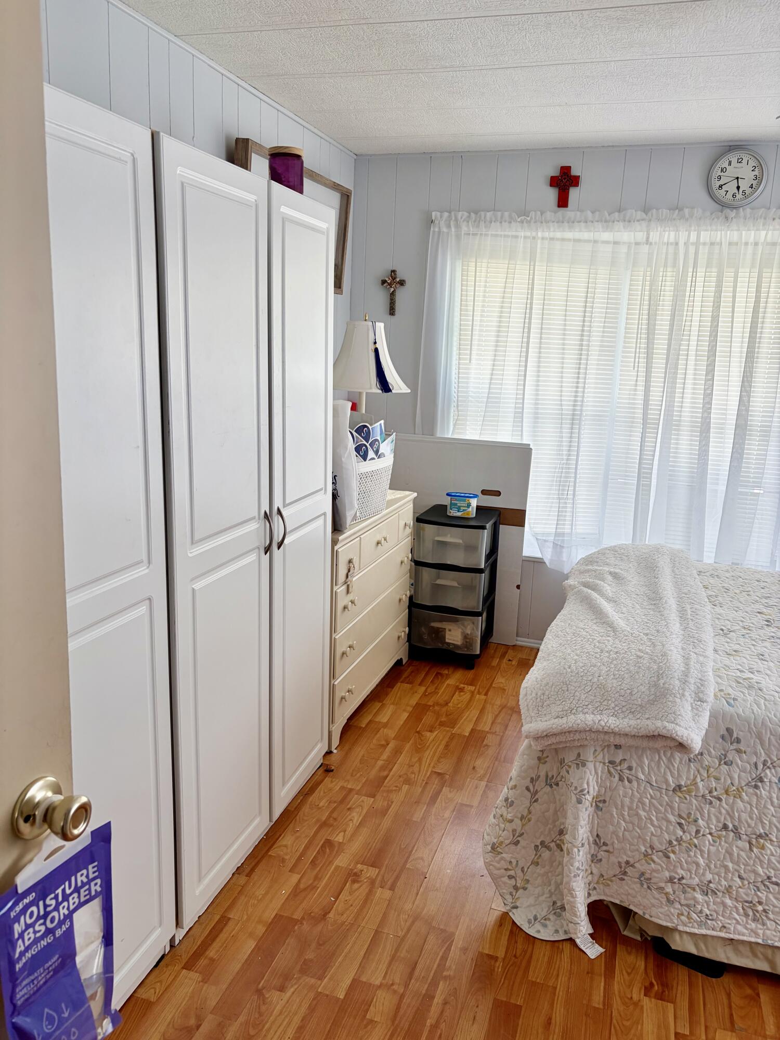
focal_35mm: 26
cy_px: 520
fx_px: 781
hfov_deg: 53.1
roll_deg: -2.3
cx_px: 390
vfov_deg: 67.3
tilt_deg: -12.6
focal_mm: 5.96
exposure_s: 1/122
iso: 50
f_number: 1.6
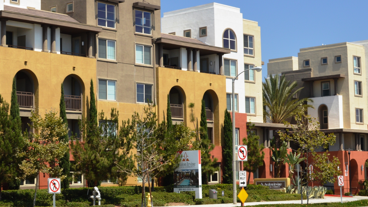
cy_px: 91
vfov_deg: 14.7
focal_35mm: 82
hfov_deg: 25.9
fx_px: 800
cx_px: 175
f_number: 5.6
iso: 125
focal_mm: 28
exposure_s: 1/125
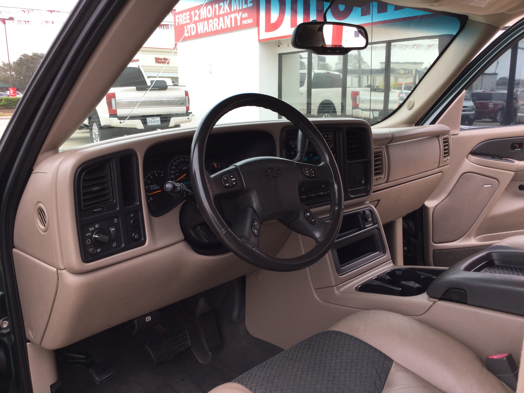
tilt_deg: -14.0
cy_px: 196
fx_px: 469
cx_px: 262
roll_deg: -0.4
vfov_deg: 45.4
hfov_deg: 58.4
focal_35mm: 31
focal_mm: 3.3
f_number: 2.4
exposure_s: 1/60
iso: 25
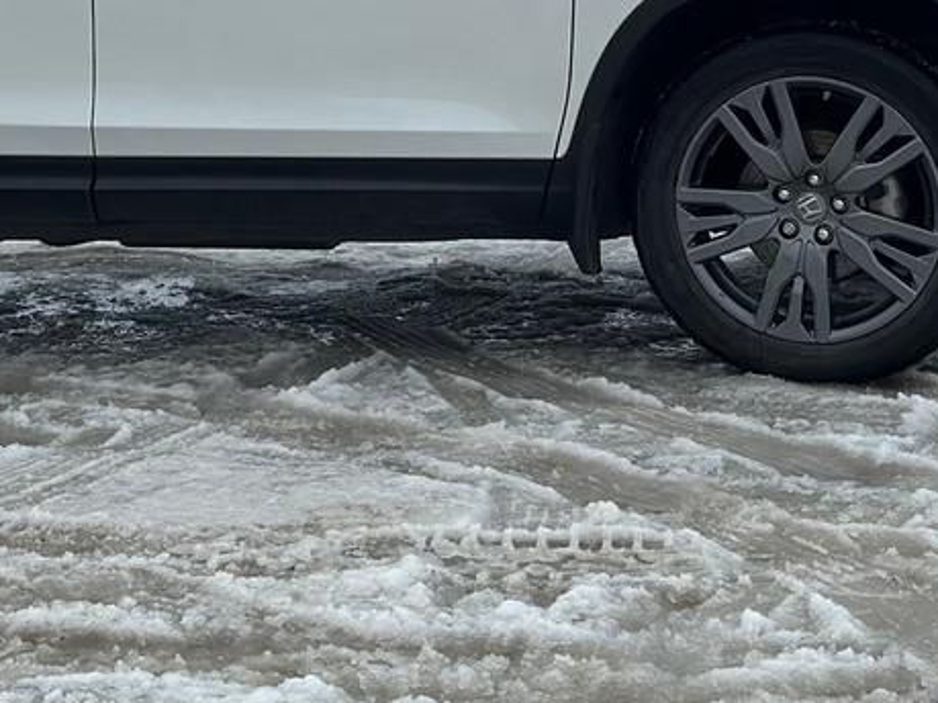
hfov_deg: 14.6
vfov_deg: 10.8
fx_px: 3630
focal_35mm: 134
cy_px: -196
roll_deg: +1.9
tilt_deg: -3.3
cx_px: 180
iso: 100
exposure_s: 1/18868
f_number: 1.78
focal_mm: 6.86
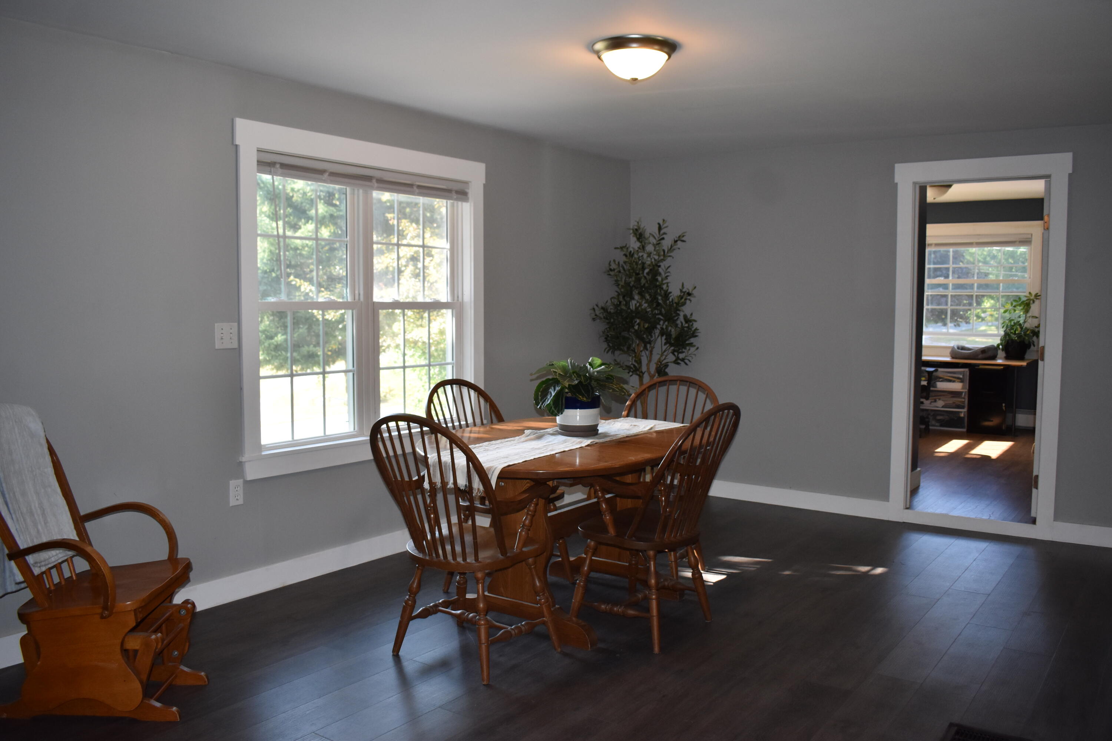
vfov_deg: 43.6
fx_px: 927
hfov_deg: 61.9
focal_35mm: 30
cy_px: 370
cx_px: 556
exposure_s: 1/200
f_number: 4.5
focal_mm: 20
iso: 800
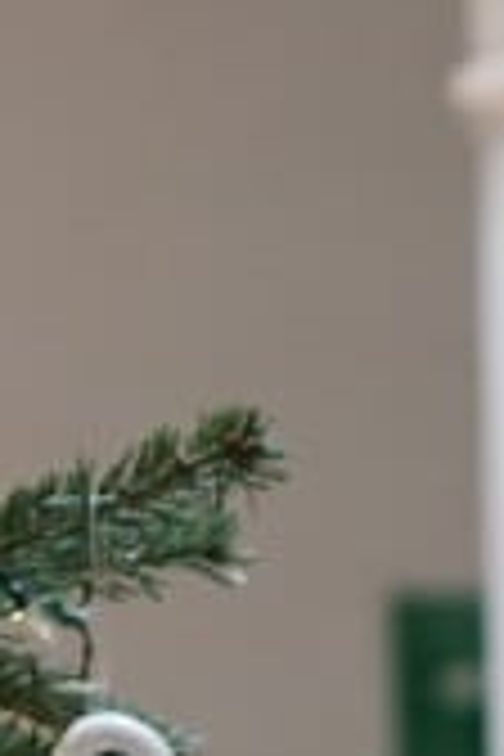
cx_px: -796
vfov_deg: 4.8
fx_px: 8987
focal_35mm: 428
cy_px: 135
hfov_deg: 3.2
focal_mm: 50
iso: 1600
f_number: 2
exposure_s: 1/160
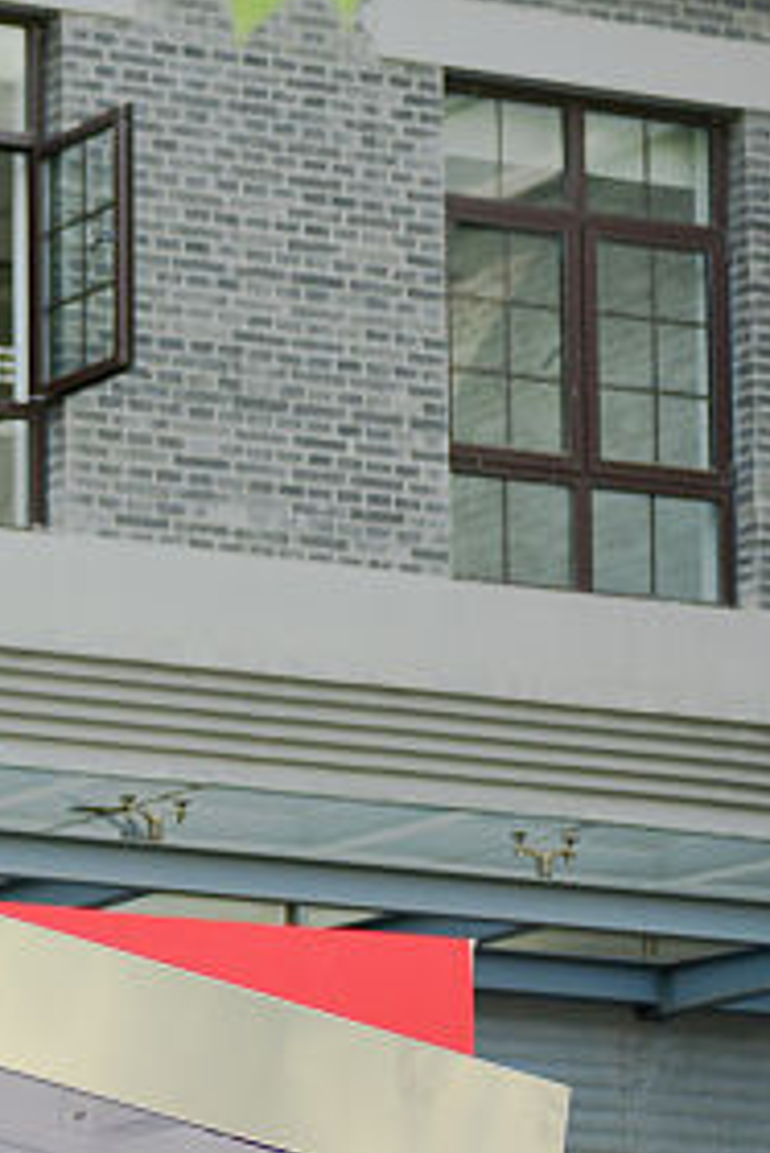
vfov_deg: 10.6
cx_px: -836
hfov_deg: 6.9
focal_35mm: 193
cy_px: 889
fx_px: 6184
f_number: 2.8
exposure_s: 1/1250
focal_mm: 45
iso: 250
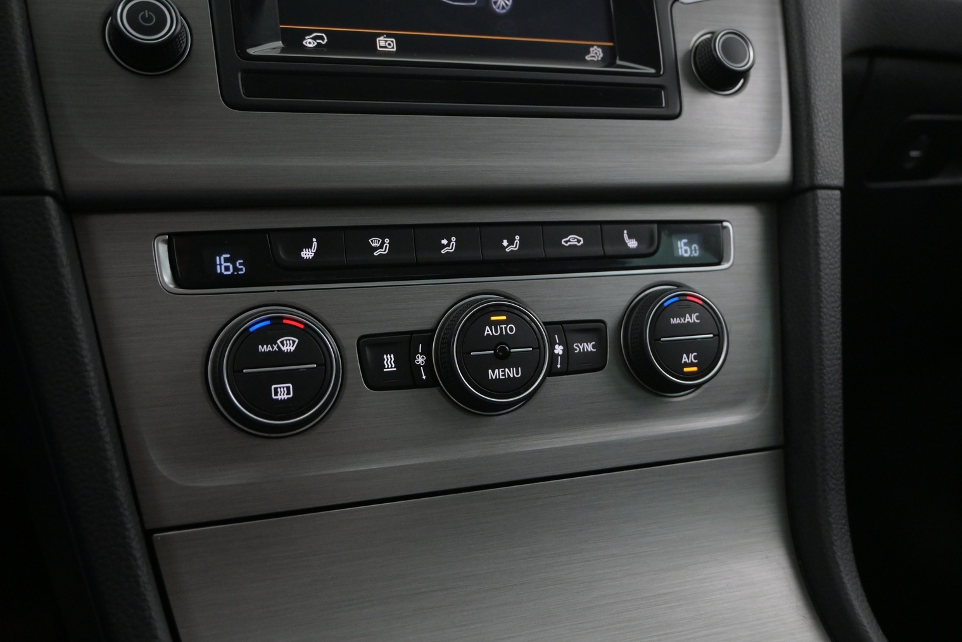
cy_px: 325
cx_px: 493
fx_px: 855
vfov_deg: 41.1
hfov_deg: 58.7
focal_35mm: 32
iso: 2500
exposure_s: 1/40
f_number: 3.8
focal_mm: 20
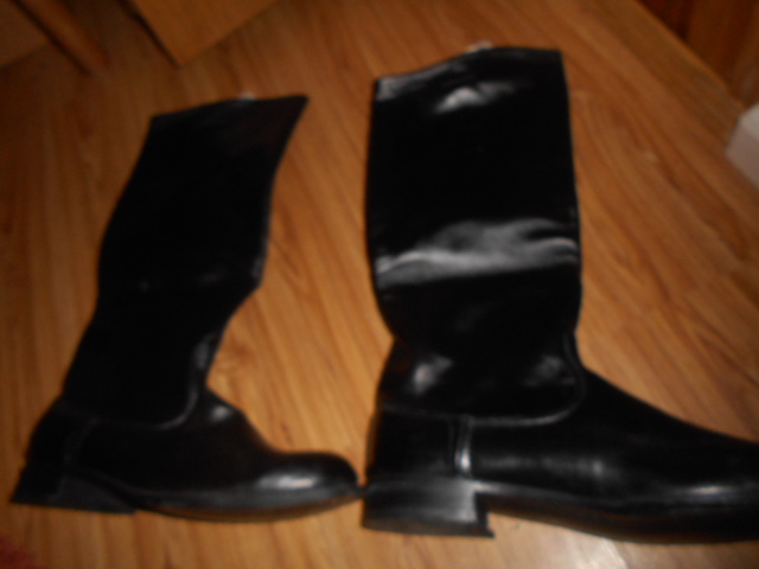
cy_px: 284
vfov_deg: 53.1
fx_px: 570
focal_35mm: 26
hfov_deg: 67.3
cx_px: 380
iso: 200
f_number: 8
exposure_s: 1/25
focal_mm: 4.6
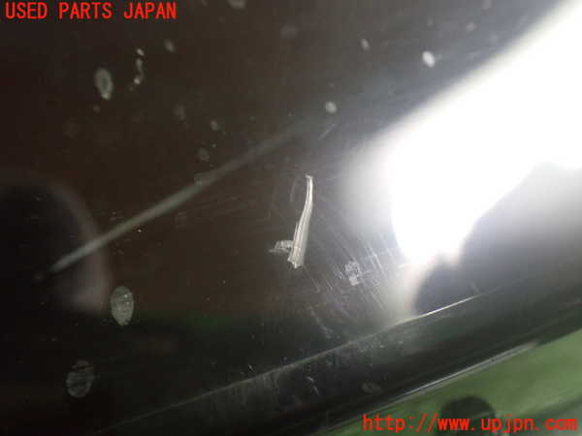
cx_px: 291
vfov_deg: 46.8
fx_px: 504
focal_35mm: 30
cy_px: 218
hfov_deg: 60.0
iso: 1000
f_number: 2.3
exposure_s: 1/30
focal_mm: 5.4
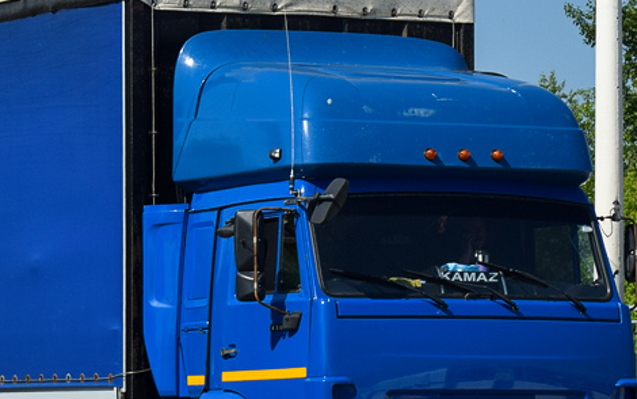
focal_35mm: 203
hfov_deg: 10.3
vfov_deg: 6.5
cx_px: 263
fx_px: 3525
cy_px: 147
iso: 100
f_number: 6.3
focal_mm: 52
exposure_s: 1/1000
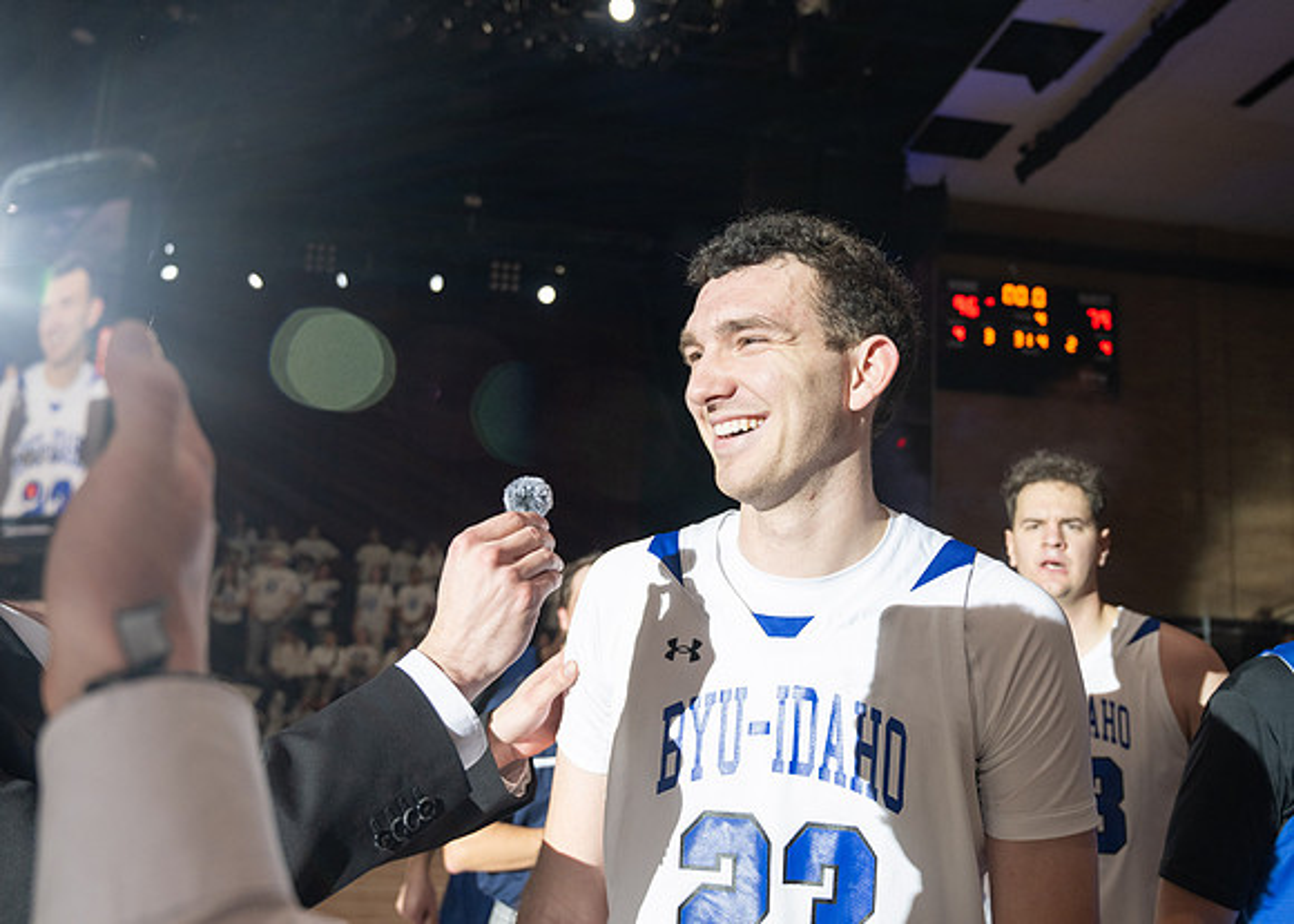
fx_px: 1155
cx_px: 693
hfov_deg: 58.5
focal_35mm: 31
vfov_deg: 43.6
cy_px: 462
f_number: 4
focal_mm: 30
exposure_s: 1/320
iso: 1000
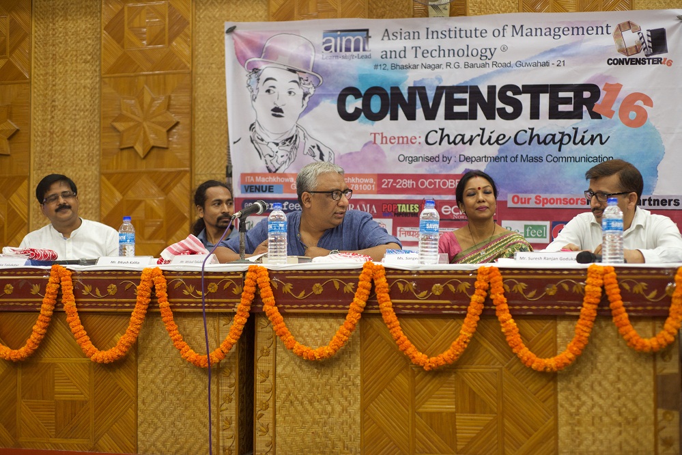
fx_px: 947
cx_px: 341
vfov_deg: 27.0
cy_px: 228
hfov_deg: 39.6
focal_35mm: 50
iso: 1400
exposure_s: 1/50
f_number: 2.8
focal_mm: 50
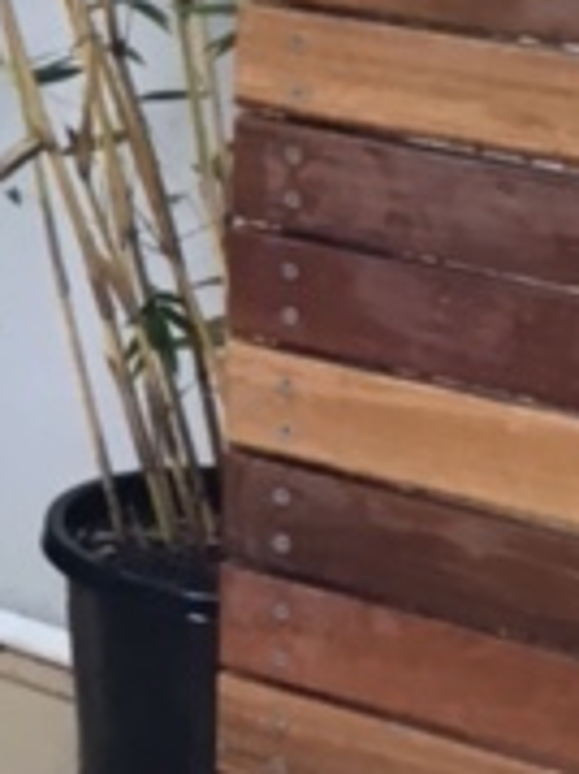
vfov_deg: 9.5
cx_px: -1162
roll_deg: +1.0
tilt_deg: -10.3
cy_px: -82
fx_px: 4622
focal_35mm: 207
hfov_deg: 6.5
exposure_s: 1/33
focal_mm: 4.15
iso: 80
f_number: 2.2
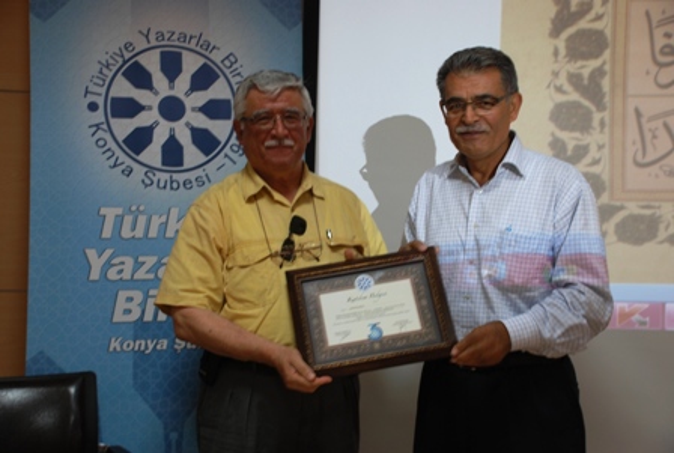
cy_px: 226
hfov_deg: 41.0
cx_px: 337
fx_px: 901
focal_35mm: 48
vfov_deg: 28.2
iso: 100
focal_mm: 32
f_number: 4.2
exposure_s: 1/10
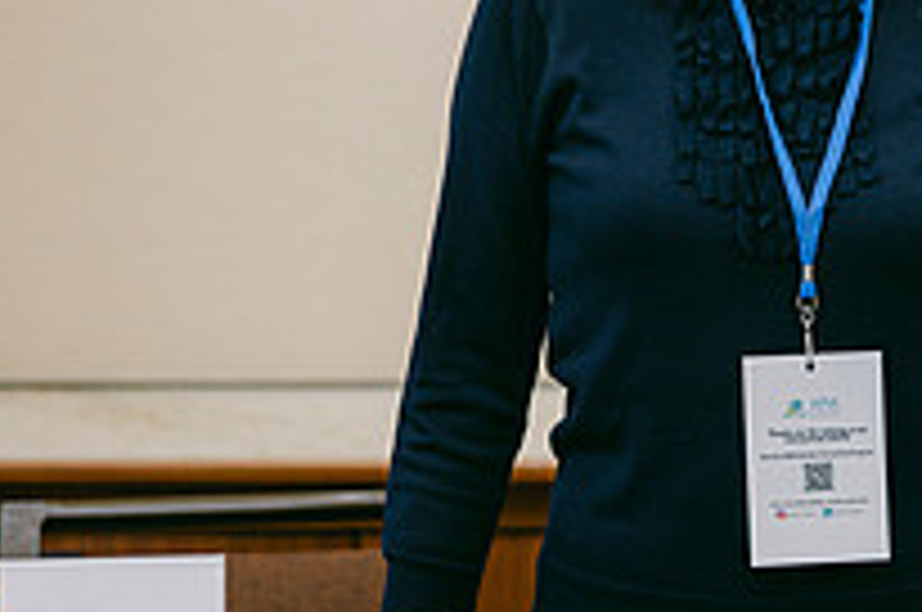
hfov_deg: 14.0
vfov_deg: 9.4
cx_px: 846
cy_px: 171
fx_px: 3708
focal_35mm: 145
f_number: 2
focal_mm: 50
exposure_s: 1/125
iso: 125
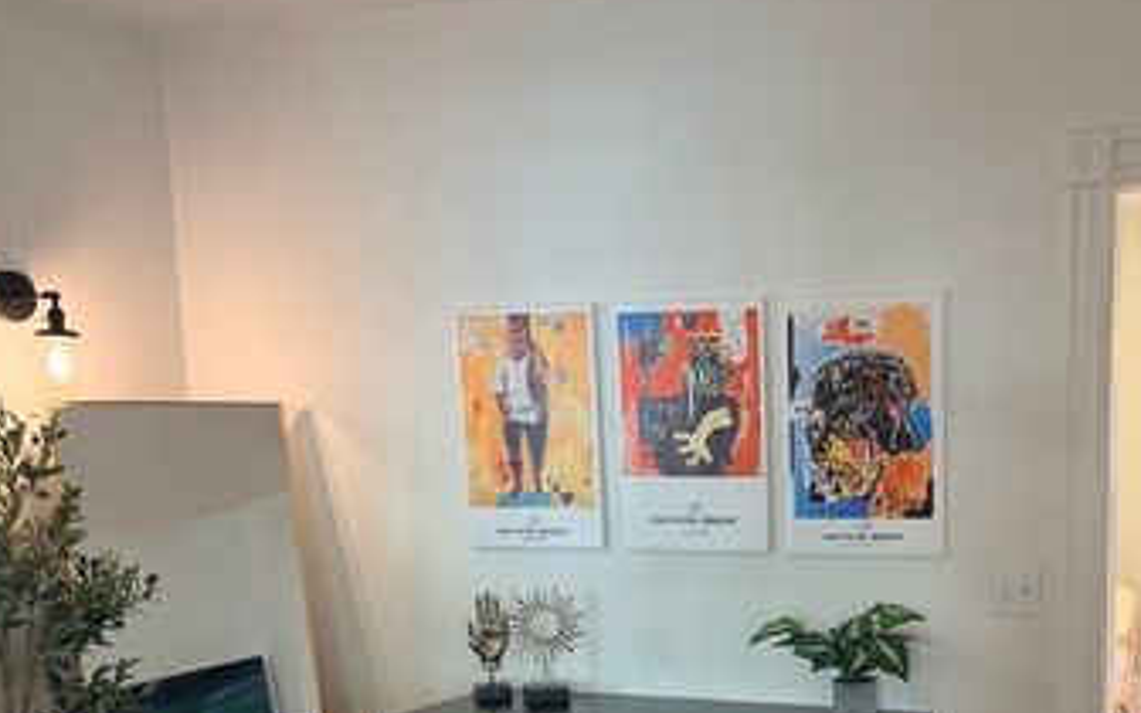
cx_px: 852
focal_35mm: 45
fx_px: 1399
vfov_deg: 27.5
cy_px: 650
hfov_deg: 43.0
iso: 160
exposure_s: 1/60
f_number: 1.78
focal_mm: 6.76
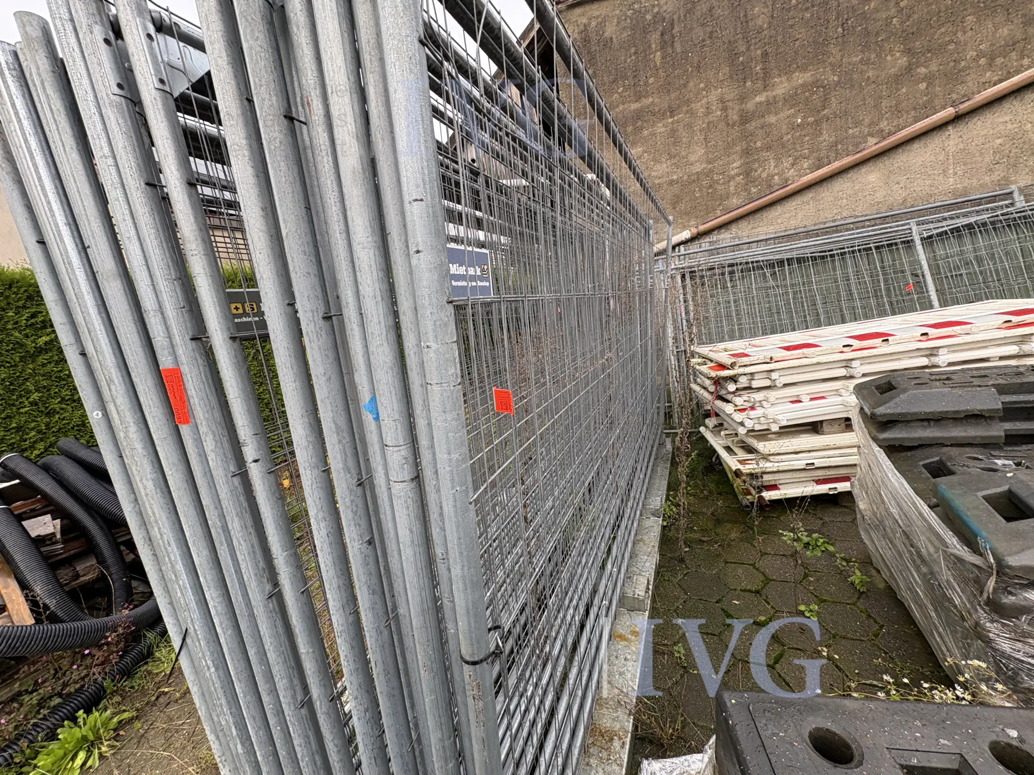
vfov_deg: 85.7
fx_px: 418
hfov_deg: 102.1
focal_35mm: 14
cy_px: 388
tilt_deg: -7.6
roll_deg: +7.8
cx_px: 517
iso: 40
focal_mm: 2.22
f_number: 2.2
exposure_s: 1/99
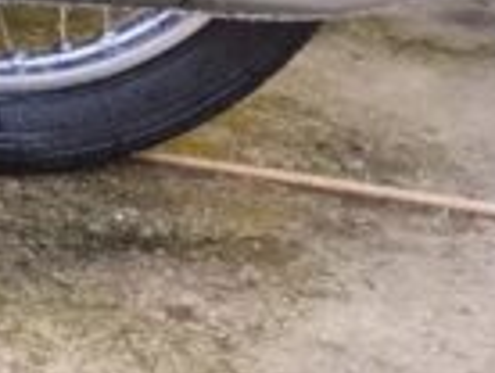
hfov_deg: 11.0
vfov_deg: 9.0
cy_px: -443
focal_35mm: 152
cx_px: -696
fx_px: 2177
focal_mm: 4.27
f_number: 1.8
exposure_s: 1/50
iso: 216
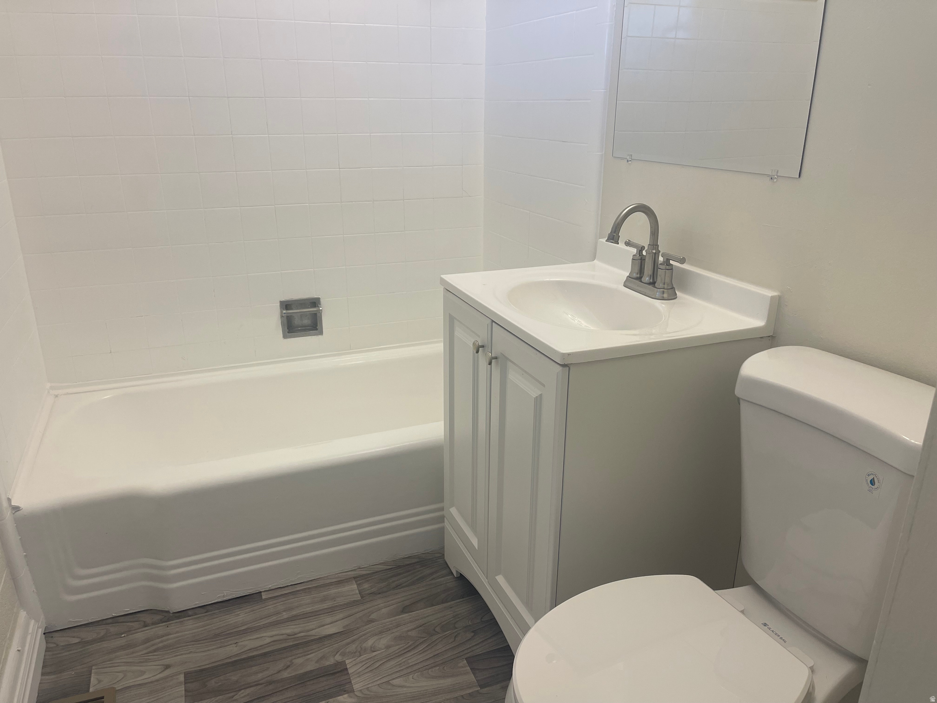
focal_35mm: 25
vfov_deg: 54.9
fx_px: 677
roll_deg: +0.2
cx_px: 468
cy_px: 352
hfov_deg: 69.4
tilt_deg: -20.1
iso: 80
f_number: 1.6
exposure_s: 1/120
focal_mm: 5.1
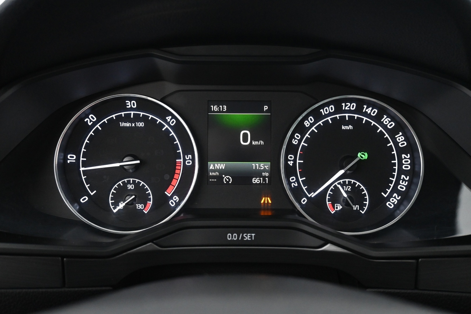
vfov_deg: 41.7
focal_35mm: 32
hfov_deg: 59.5
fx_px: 412
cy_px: 157
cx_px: 236
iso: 3600
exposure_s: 1/30
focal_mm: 21
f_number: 4
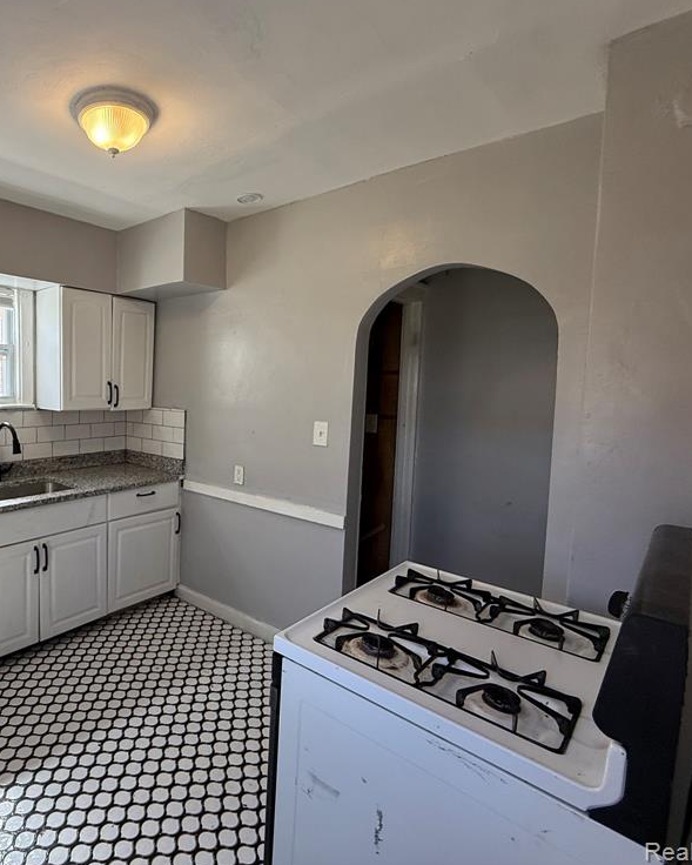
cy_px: 420
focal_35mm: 19
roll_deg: -0.5
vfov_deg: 83.3
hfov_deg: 65.9
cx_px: 162
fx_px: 486
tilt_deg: -3.4
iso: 125
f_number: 2.2
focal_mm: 2.22
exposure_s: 1/120
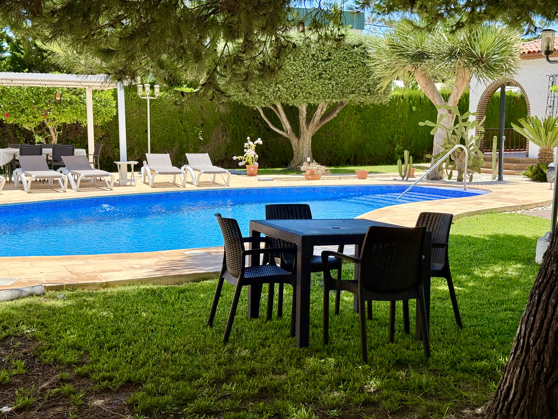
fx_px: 774
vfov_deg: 30.3
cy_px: 210
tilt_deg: -7.6
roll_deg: -2.1
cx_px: 279
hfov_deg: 39.7
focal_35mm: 48
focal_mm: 6.76
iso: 64
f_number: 1.78
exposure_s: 1/1715
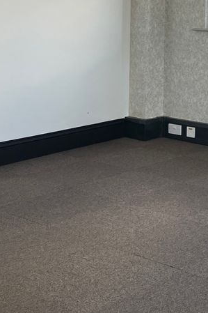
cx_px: 351
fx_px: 624
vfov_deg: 27.1
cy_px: 28
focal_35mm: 72
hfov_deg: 16.4
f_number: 1.8
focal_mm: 3.99
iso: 50
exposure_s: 1/121
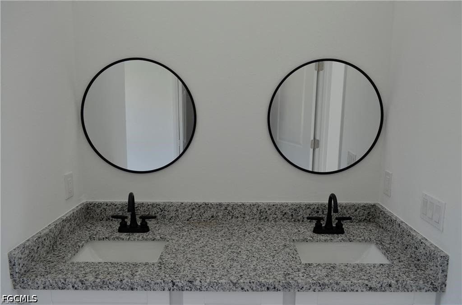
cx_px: 231
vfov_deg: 47.7
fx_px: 346
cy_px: 152
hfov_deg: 67.5
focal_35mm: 27
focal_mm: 18
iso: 400
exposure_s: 1/125
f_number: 5.6
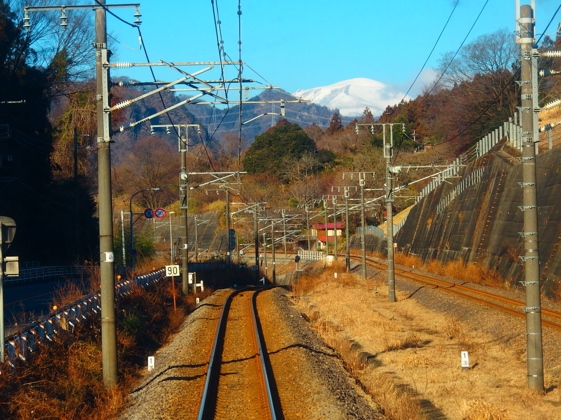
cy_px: 210
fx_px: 2107
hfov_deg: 15.2
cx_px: 280
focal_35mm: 130
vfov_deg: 11.4
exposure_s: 1/640
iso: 100
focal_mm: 23.5
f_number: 4.5
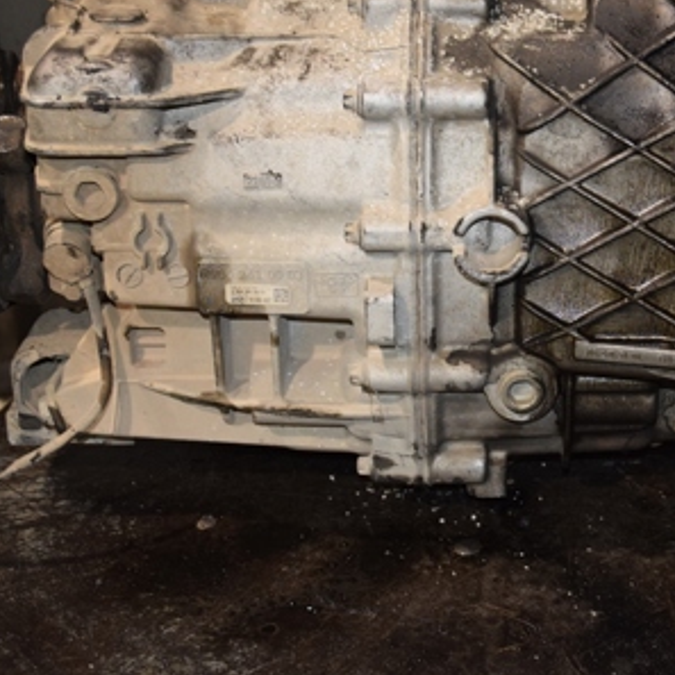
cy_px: 216
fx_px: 1941
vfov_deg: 19.7
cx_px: 525
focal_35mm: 88
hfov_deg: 19.6
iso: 800
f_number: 5
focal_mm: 32
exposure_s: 1/60
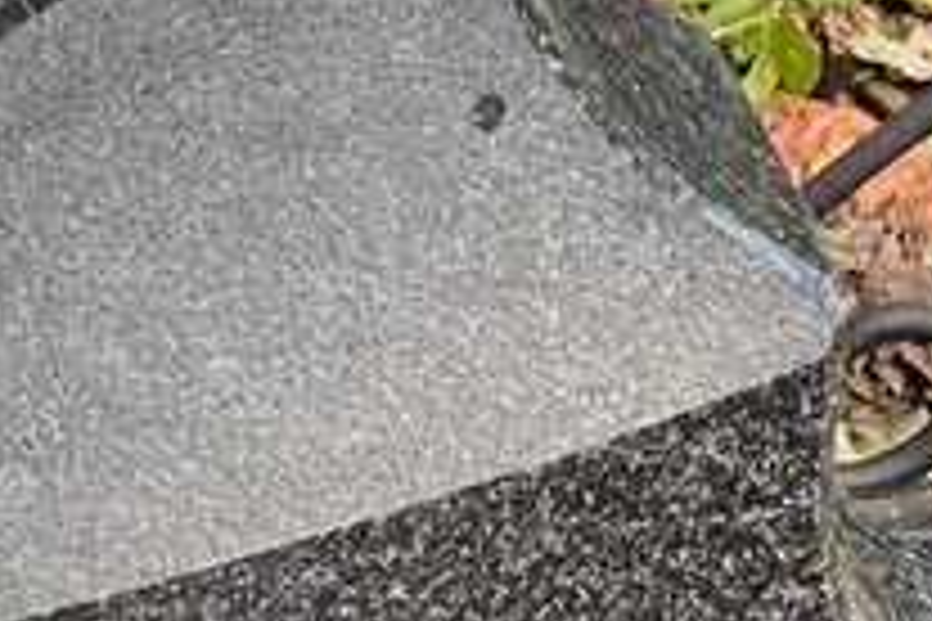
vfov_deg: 3.6
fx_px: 9759
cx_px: 63
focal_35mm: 377
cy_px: -612
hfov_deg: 5.5
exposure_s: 1/122
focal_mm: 6
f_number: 2
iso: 25
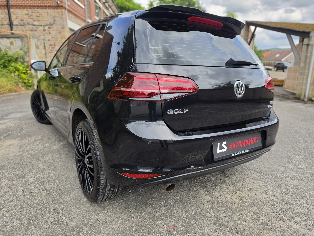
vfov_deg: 58.9
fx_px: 209
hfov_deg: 73.9
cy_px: 118
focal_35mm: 23
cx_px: 157
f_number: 1.4
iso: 80
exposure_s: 1/4143
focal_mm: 6.5
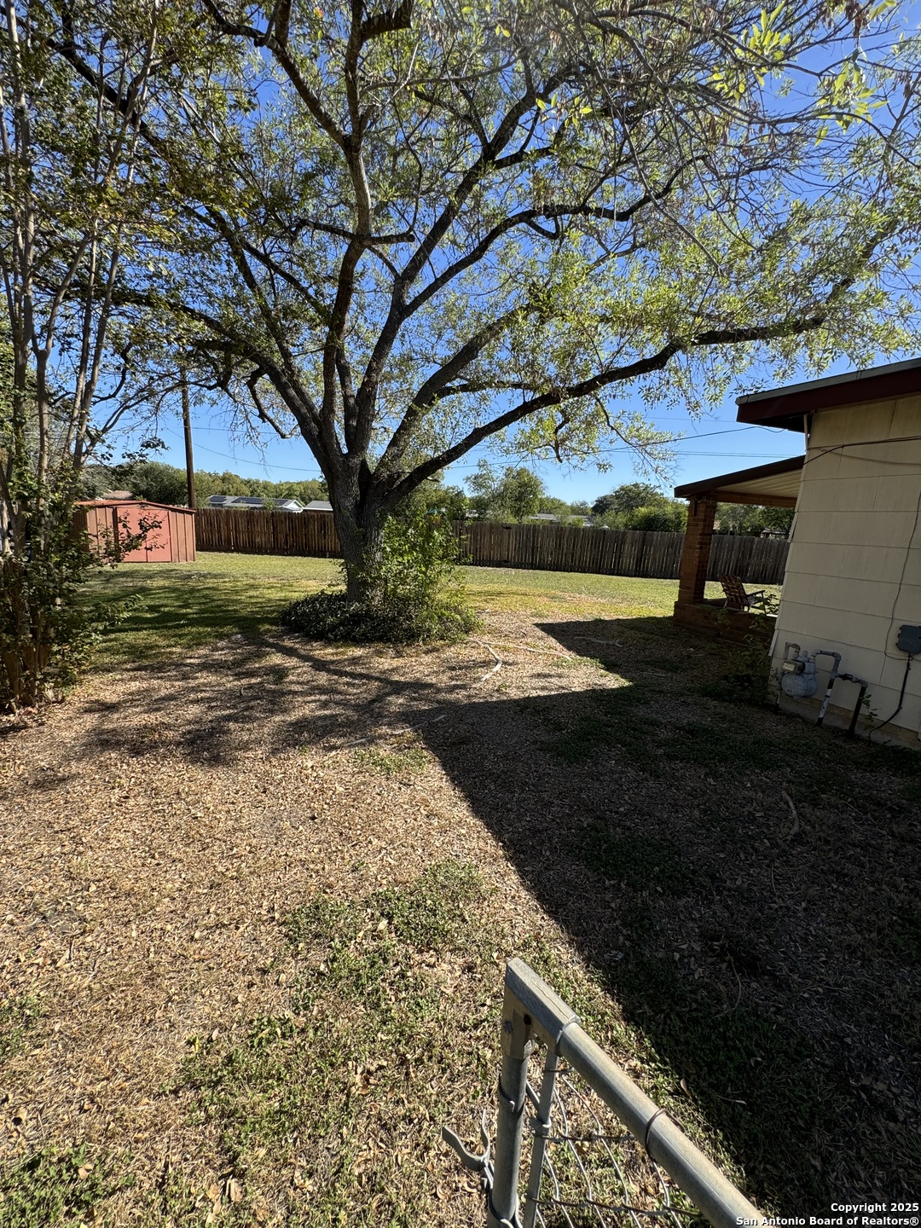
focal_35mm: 14
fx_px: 497
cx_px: 460
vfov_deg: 102.1
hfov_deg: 85.7
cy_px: 614
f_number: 2.2
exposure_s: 1/868
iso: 40
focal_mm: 2.22
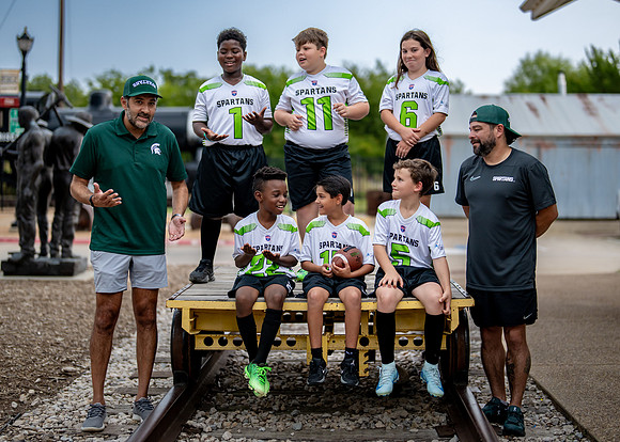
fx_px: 1094
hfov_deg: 31.6
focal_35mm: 62
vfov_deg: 22.9
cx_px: 326
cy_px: 200
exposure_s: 1/500
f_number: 1.2
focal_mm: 50
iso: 320
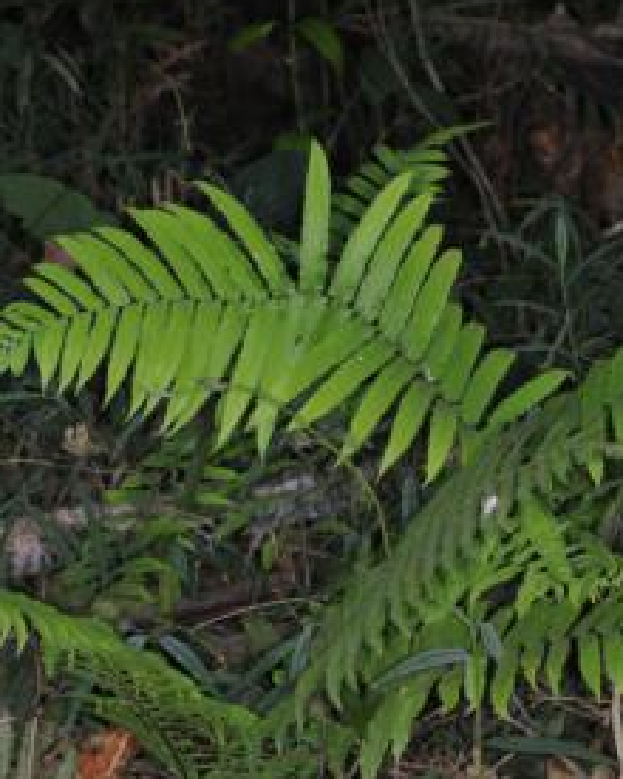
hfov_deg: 8.4
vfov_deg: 10.5
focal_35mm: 184
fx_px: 4241
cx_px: 578
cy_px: 489
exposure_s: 1/60
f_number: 5
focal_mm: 60
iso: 200
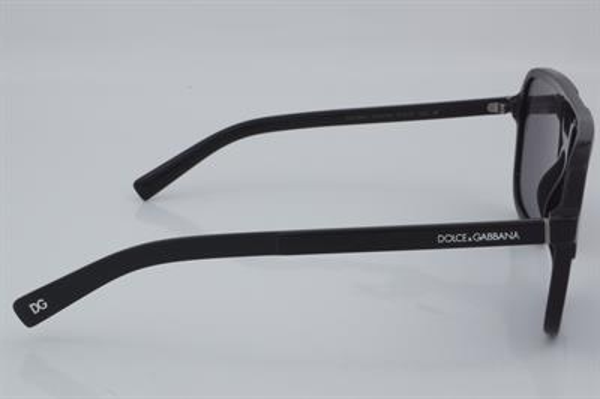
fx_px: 1249
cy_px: 200
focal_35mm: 75
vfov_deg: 18.2
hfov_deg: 27.0
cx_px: 300
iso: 100
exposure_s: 1/4
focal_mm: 50
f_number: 32
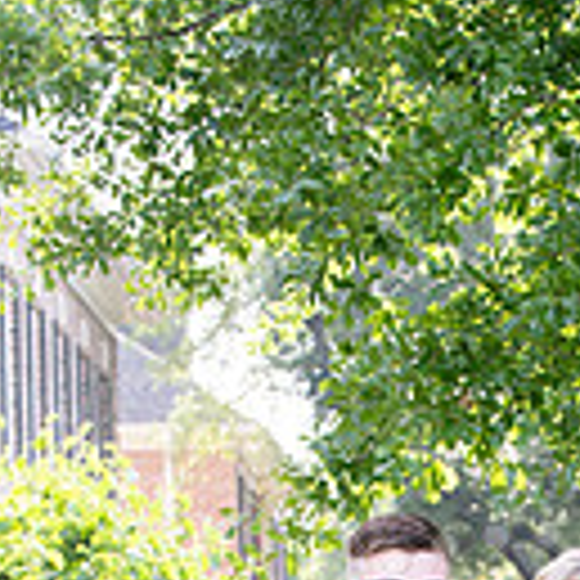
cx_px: 540
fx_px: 4815
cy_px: 940
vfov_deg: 6.8
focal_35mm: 254
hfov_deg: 6.9
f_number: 7.1
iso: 250
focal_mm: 86
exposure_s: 1/60
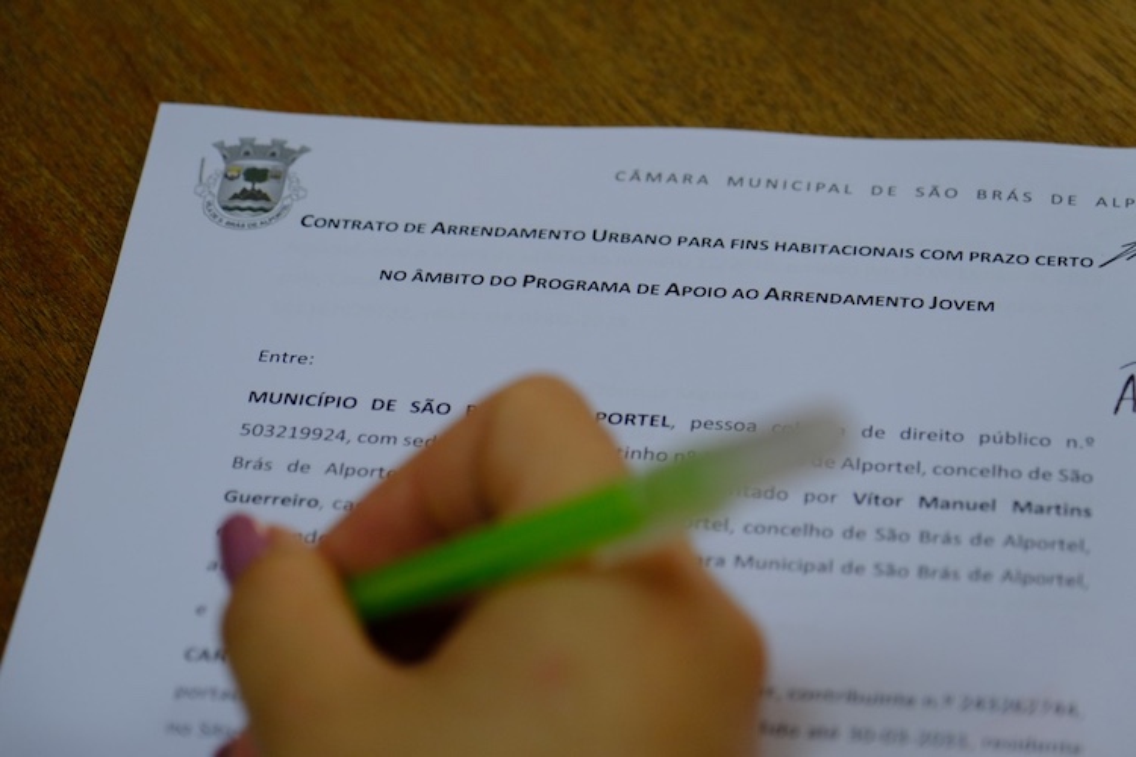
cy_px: 378
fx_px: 3502
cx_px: 568
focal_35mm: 111
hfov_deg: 18.4
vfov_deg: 12.3
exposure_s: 1/110
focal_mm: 74.2
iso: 1250
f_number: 4
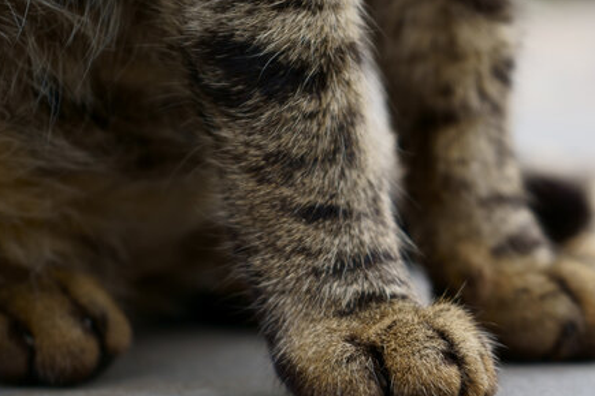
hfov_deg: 17.9
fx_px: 1884
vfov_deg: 12.0
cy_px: 292
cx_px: 367
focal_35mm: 114
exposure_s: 1/80
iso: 250
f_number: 5.6
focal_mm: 62
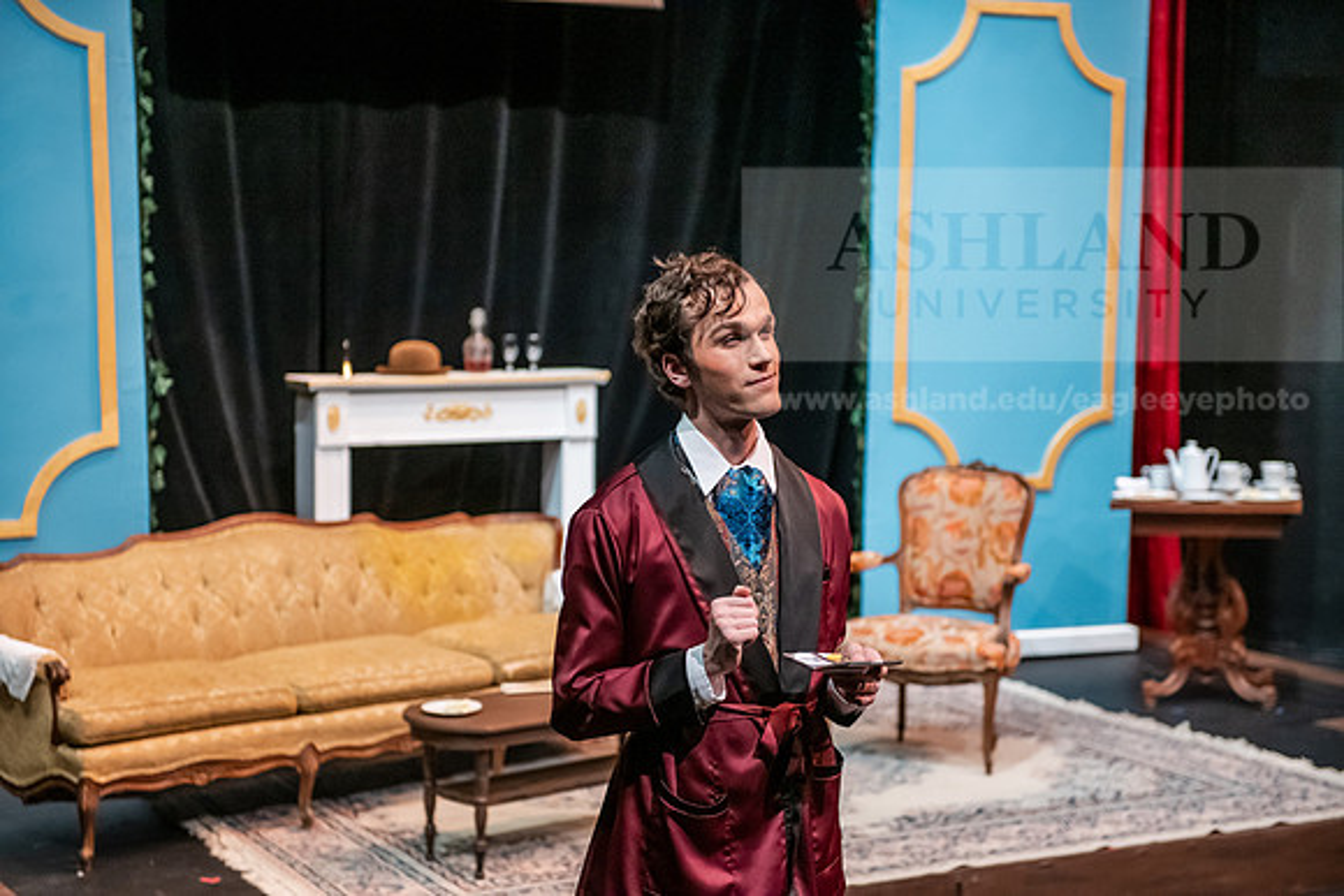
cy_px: 448
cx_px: 672
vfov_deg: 20.6
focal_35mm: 66
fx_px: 2464
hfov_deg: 30.5
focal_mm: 66
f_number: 3.2
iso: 3200
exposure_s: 1/200
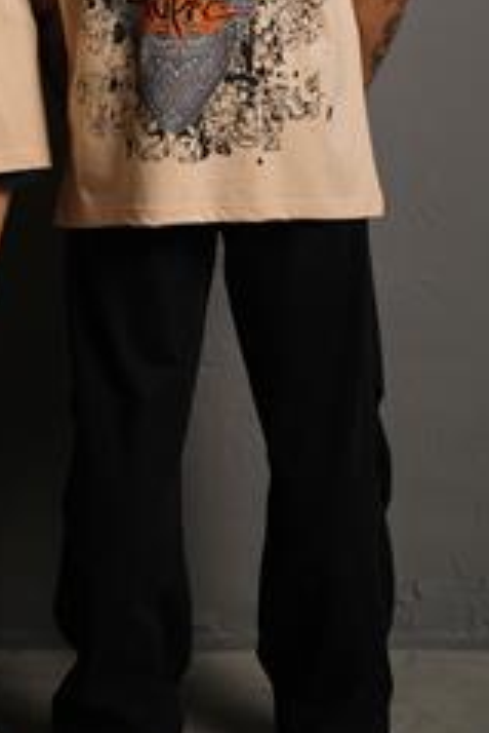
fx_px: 1750
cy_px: 97
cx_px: 86
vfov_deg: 23.1
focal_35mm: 86
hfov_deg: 15.8
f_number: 5
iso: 160
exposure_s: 1/160
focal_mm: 23.3
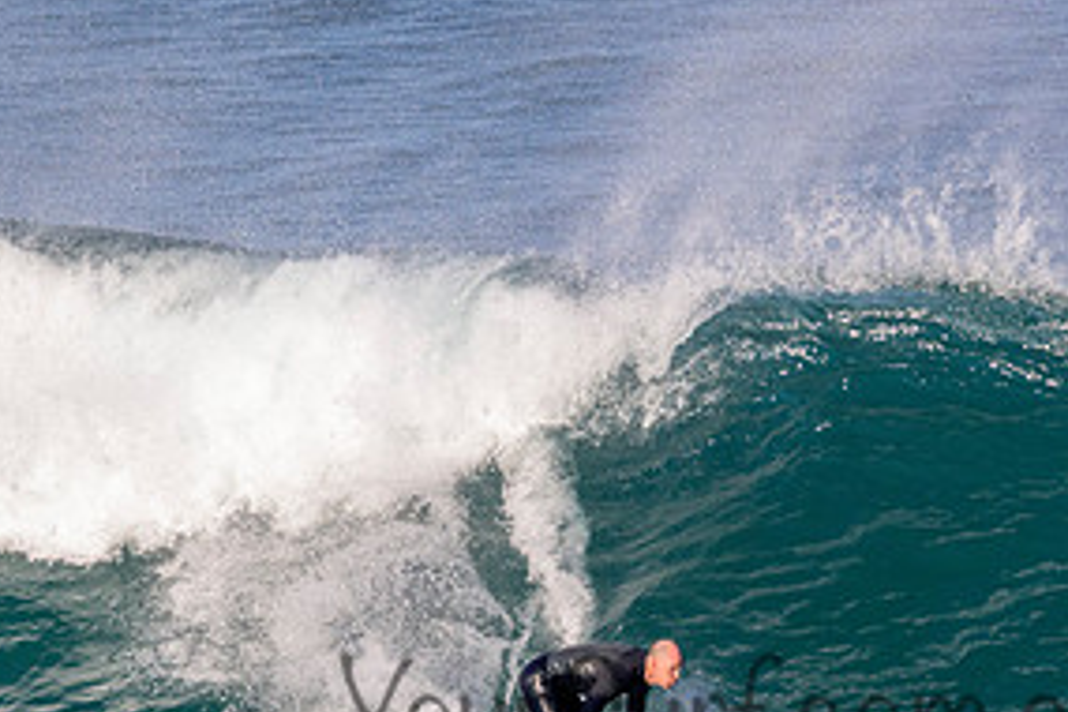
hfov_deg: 2.0
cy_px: 680
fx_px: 30228
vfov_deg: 1.3
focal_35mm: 1019
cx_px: 727
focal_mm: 500
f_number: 11
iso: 1800
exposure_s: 1/2000
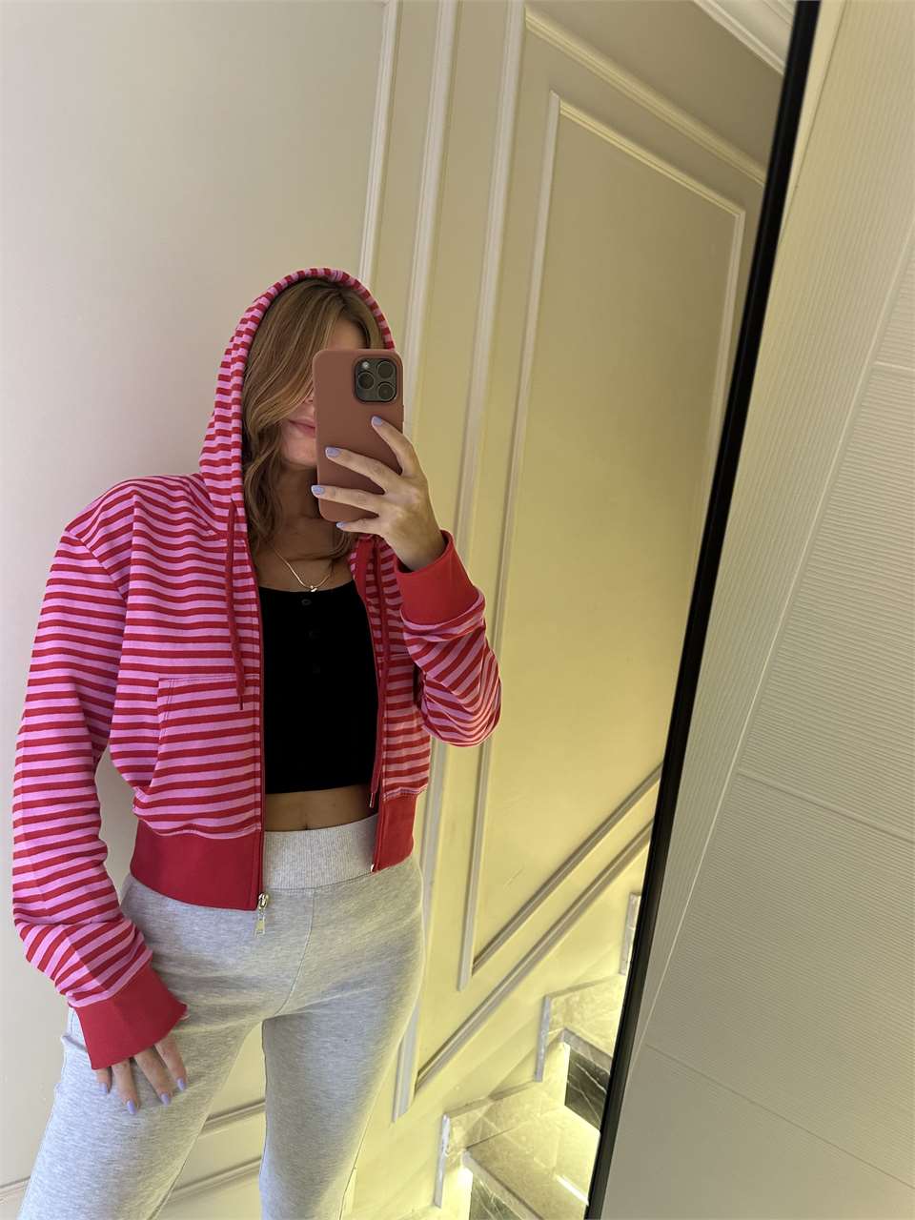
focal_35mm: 24
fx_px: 846
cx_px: 458
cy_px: 610
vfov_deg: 71.6
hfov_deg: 56.8
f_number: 1.78
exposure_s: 1/60
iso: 400
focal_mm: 6.86
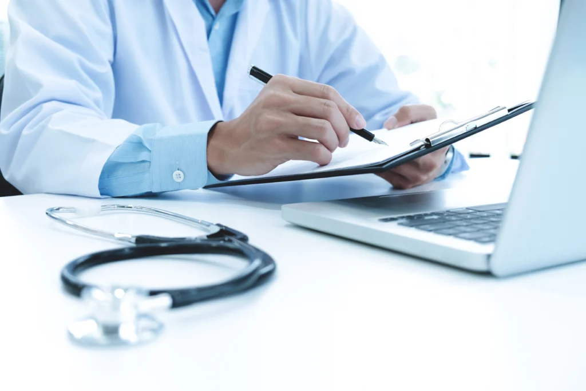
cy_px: 196
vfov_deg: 29.9
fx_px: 733
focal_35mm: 45
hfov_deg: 43.6
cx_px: 293
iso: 640
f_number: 3.6
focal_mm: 30.2
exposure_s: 1/60
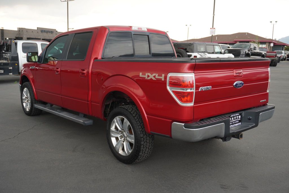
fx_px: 277
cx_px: 144
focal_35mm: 34
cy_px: 96
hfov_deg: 55.1
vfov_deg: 38.4
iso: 100
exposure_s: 1/60
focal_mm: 23
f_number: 4.5
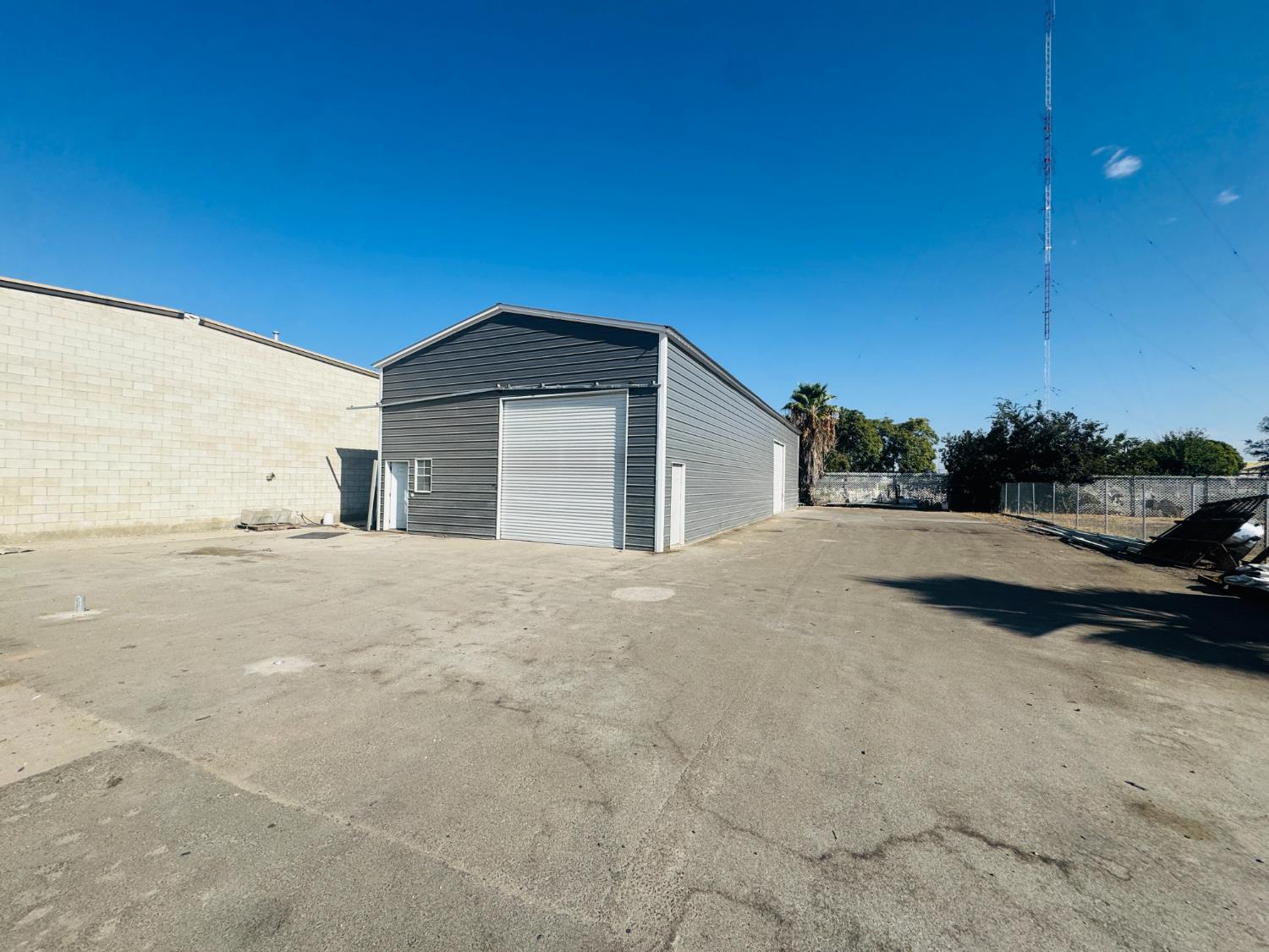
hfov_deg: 102.1
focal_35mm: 14
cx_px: 634
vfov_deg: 85.7
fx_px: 513
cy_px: 476
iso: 50
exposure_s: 1/2584
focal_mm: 2.22
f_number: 2.2
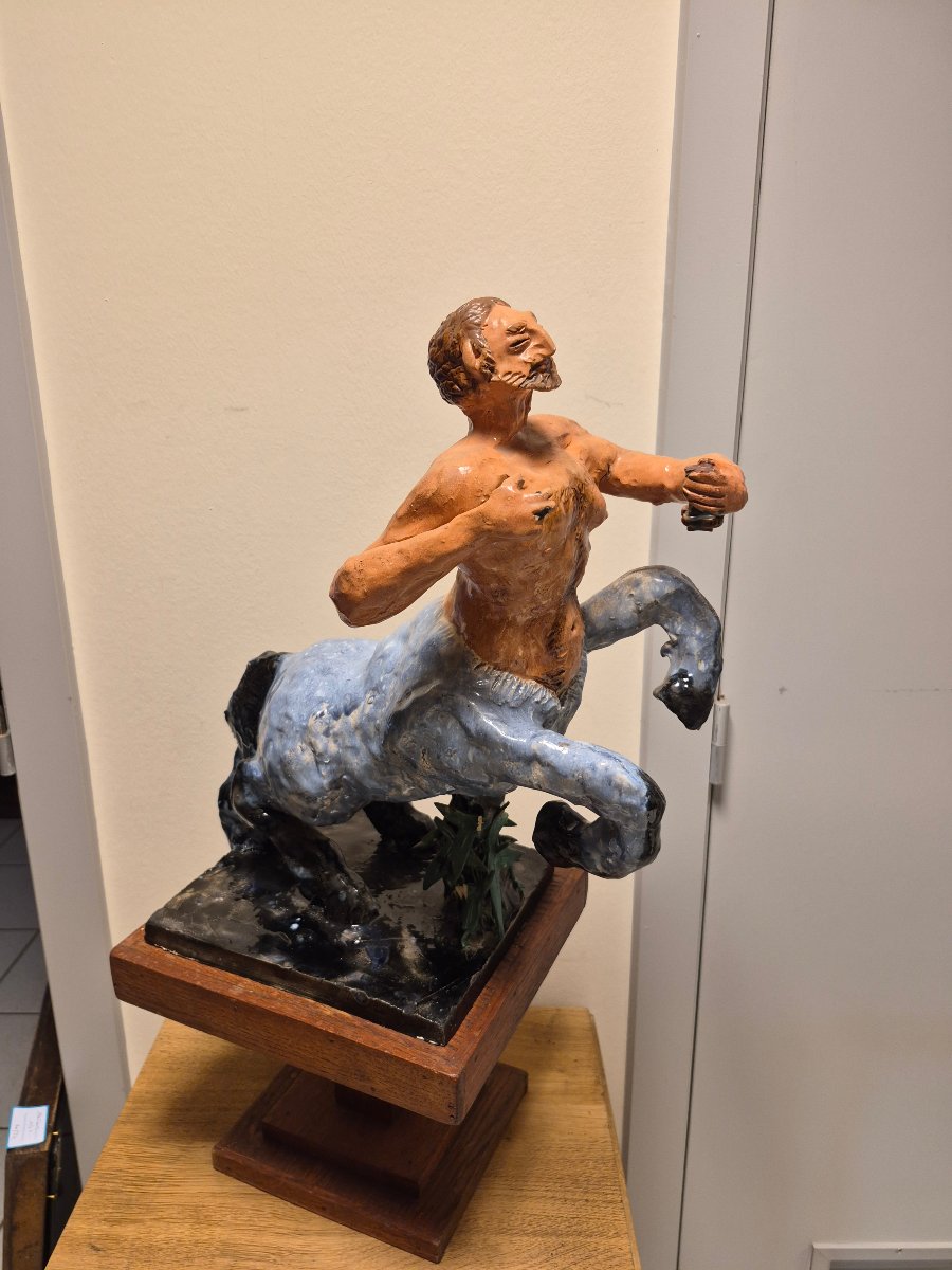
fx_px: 843
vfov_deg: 73.9
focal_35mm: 23
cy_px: 635
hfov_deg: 58.9
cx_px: 476
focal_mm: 5.4
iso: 160
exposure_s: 1/100
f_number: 1.8
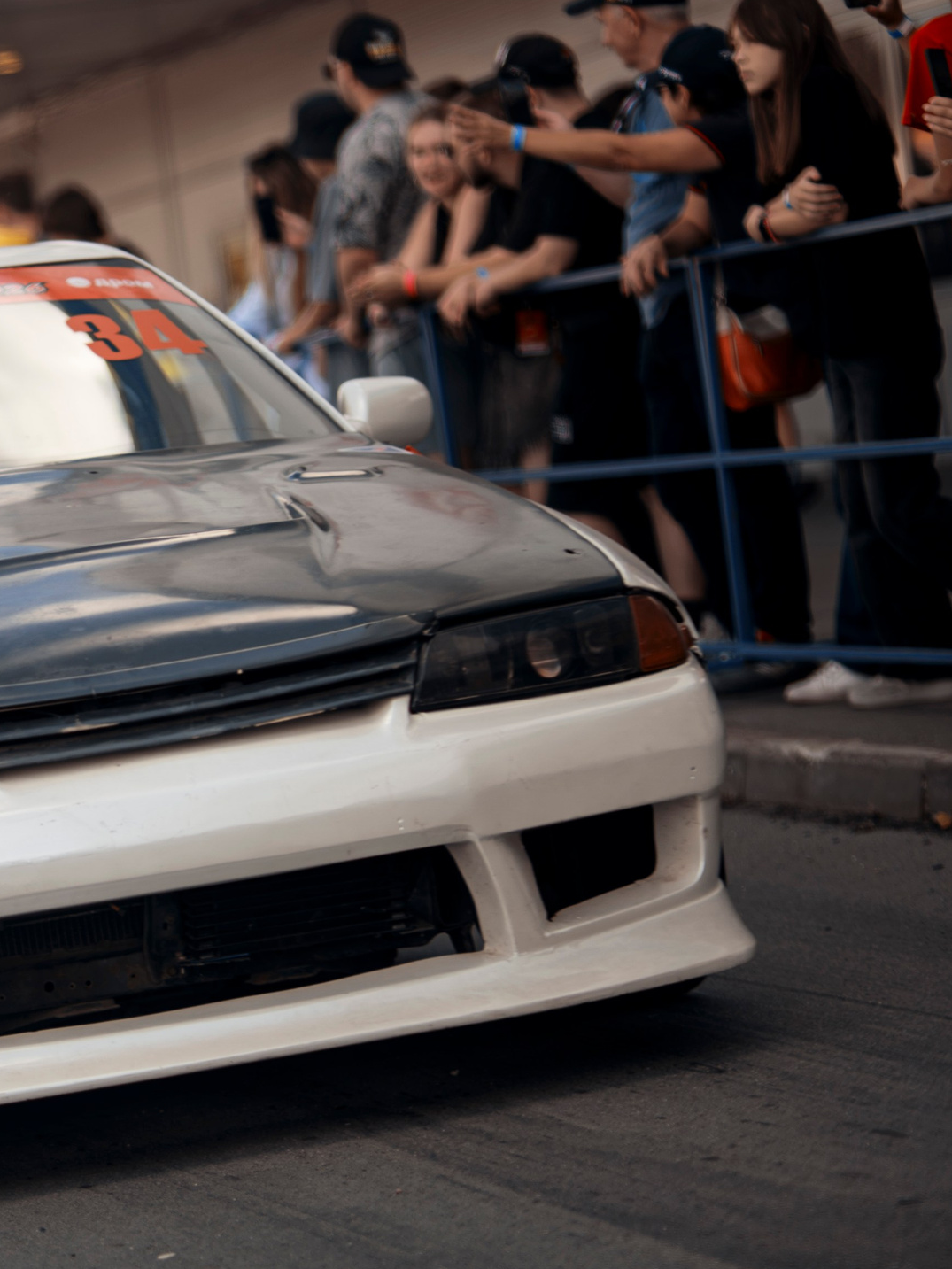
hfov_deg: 10.1
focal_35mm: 146
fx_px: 5353
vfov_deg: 13.5
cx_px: -56
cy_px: 634
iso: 100
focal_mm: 85
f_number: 1.8
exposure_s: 1/250
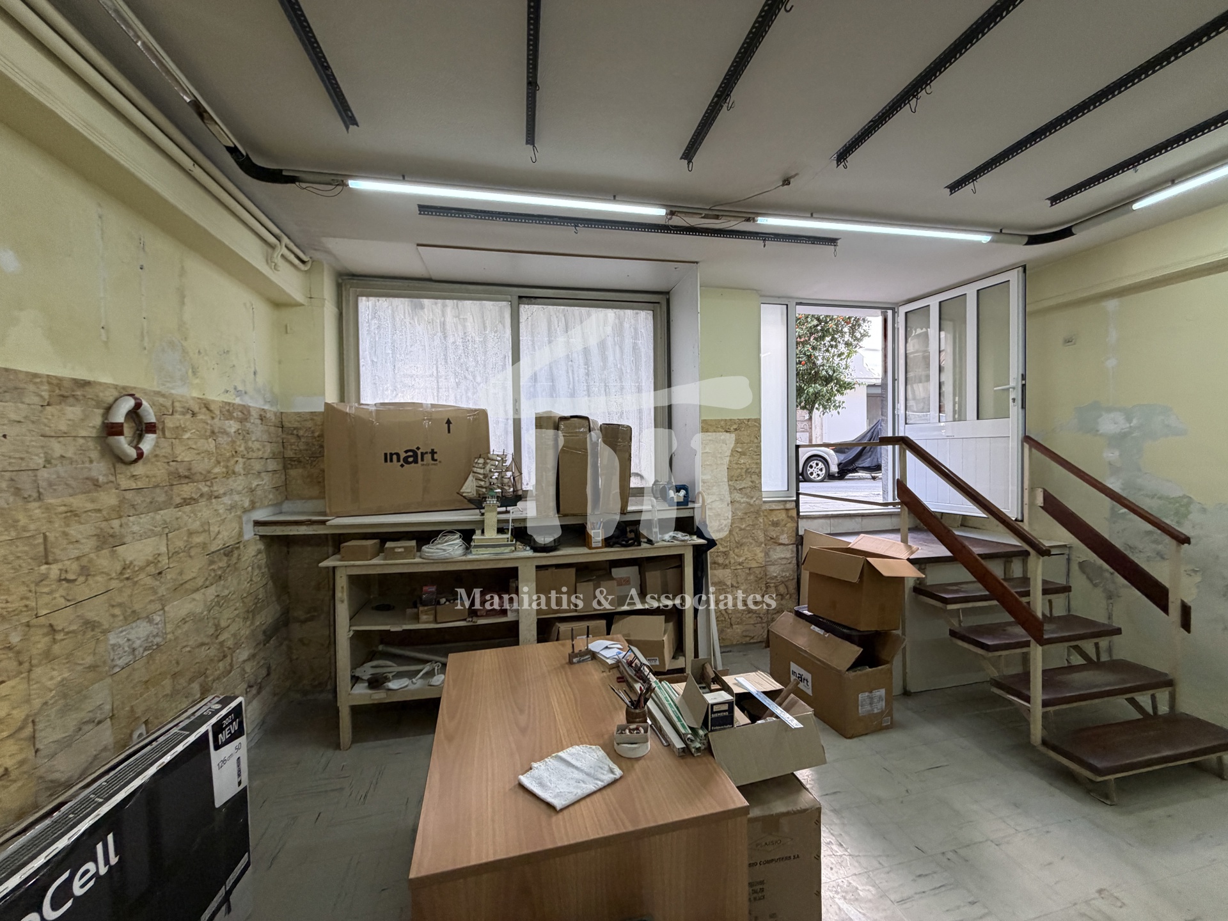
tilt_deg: -1.0
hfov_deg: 102.1
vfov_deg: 85.7
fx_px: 497
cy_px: 460
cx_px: 614
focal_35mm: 14
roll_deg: +0.6
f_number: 2.2
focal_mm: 2.22
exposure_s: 1/100
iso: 200
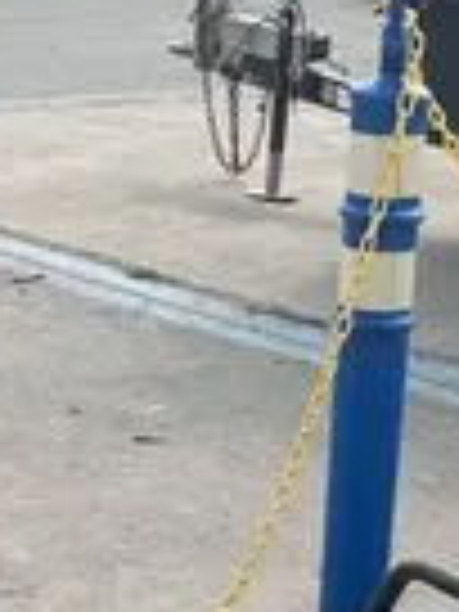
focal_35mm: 140
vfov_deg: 12.9
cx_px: 243
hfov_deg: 10.6
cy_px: 1082
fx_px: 2475
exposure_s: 1/1642
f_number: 1.6
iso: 32
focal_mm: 4.2
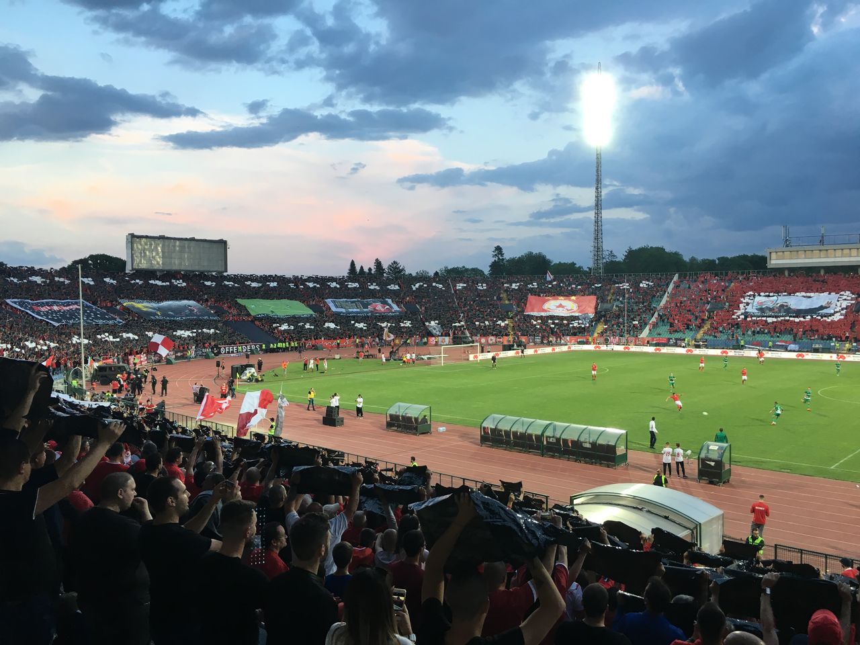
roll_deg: +0.8
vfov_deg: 48.2
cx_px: 430
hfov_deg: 61.7
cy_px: 322
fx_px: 720
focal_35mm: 29
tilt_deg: -2.6
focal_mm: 4.15
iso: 25
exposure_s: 1/33
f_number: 2.2
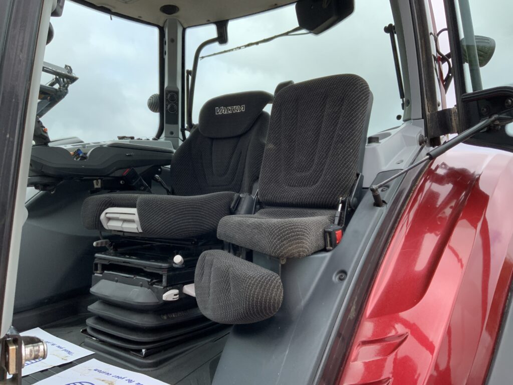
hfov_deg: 61.7
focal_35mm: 29
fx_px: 430
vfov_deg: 48.2
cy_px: 192
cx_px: 256
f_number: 1.8
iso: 16
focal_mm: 3
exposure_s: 1/327
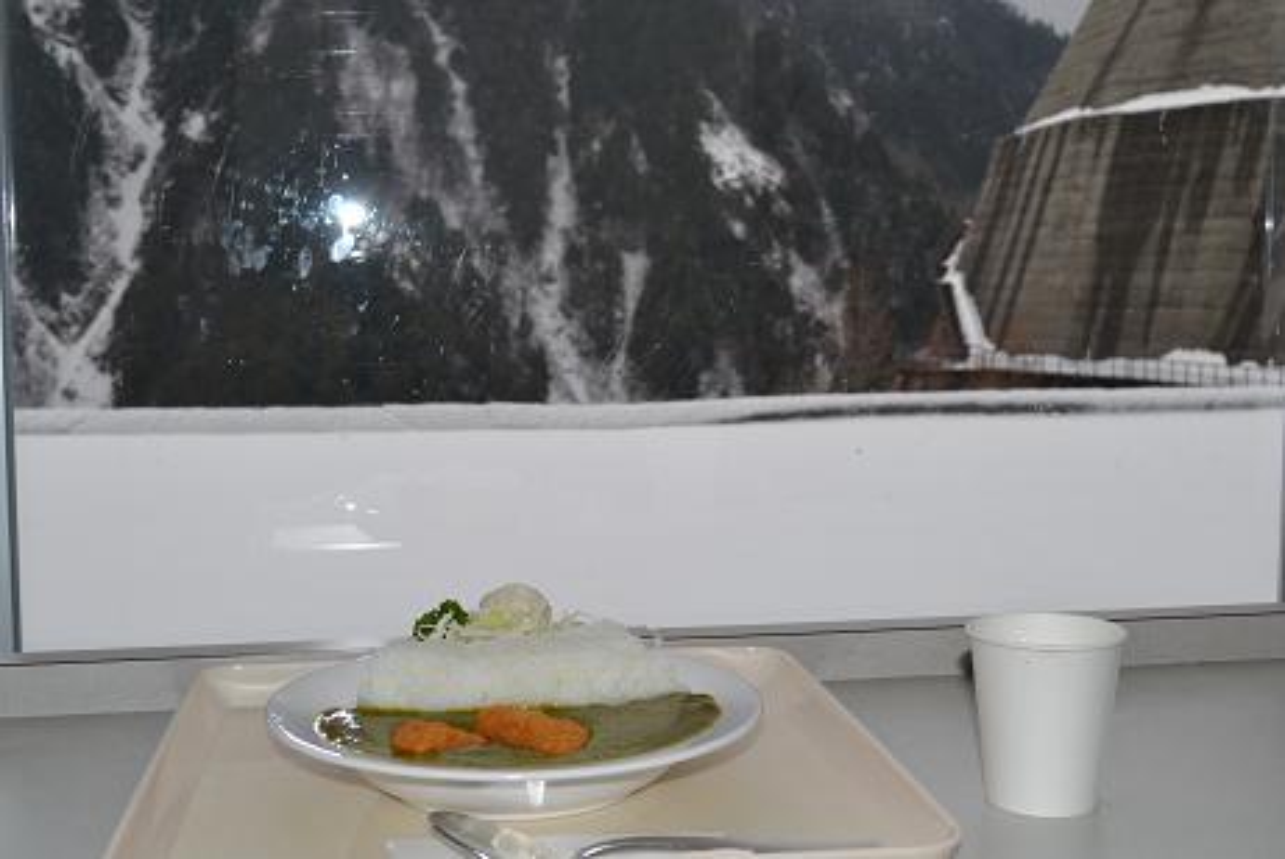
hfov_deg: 44.9
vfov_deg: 30.9
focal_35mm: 44
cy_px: 430
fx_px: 1554
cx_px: 642
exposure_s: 1/200
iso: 100
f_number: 9
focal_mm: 29
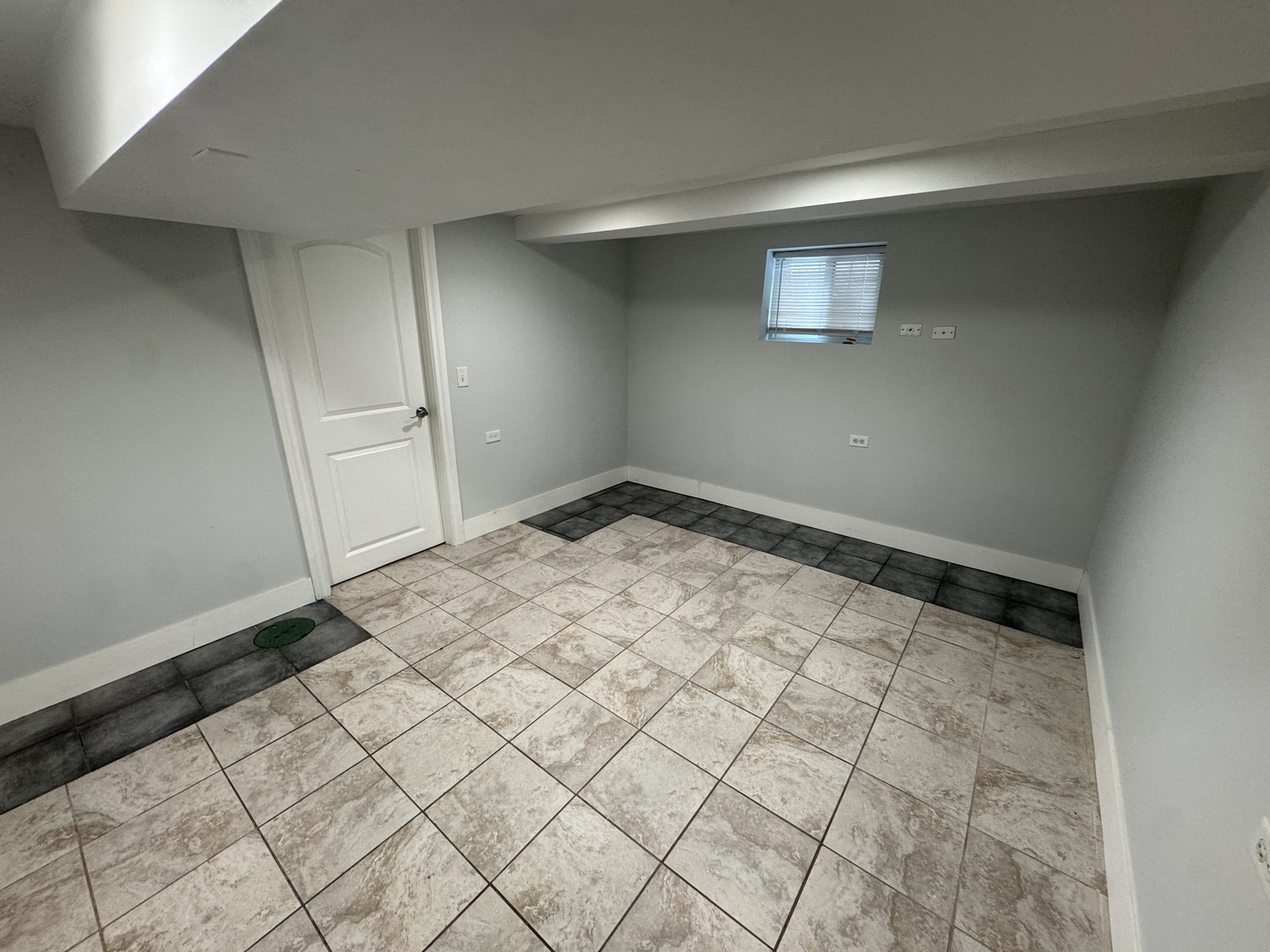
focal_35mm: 14
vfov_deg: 85.7
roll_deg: -0.7
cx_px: 635
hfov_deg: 102.1
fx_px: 514
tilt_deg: -17.5
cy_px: 476
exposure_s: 1/60
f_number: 2.2
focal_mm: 2.22
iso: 160
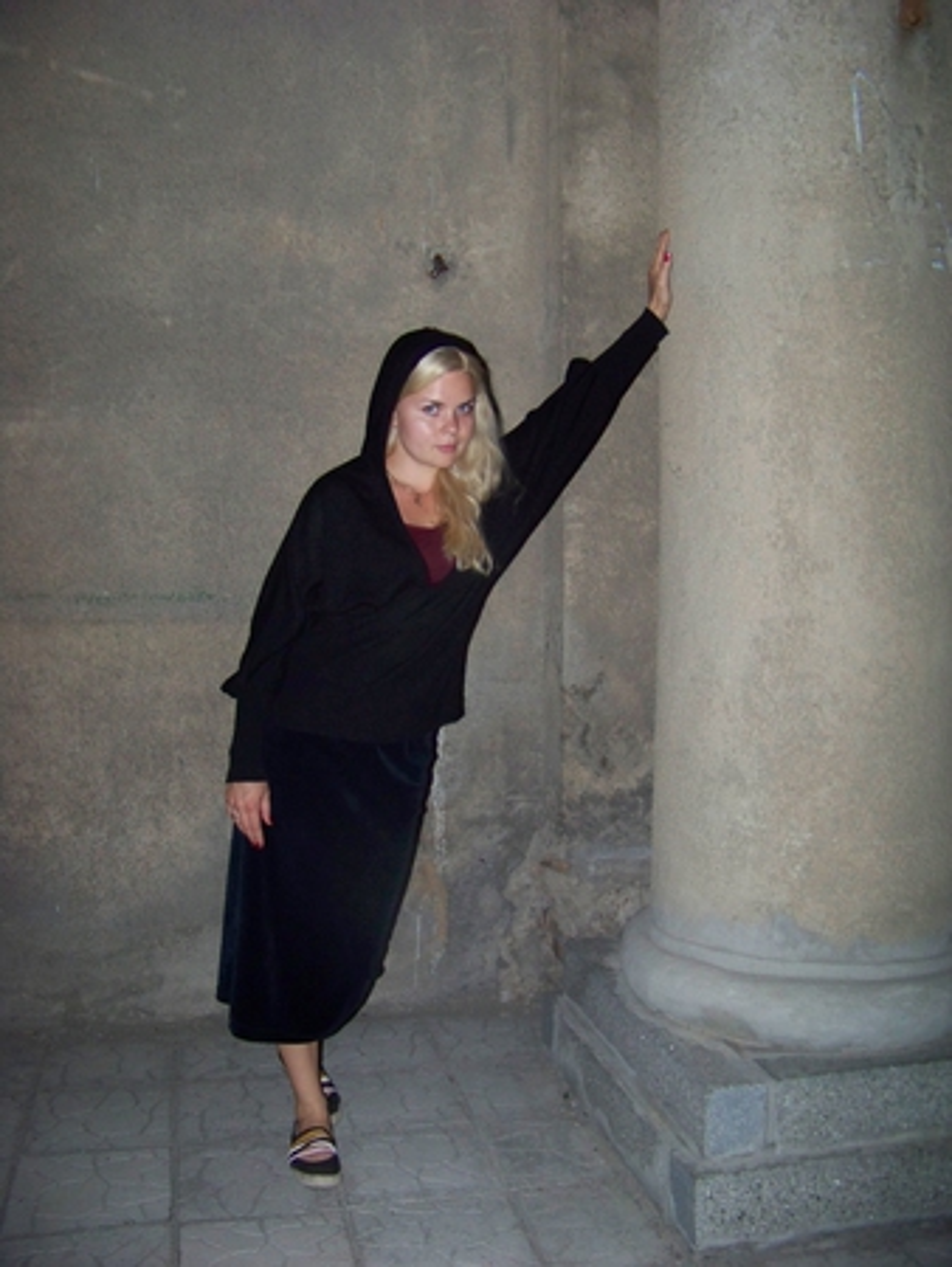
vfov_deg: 51.3
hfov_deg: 39.7
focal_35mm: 36
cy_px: 634
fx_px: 1319
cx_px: 476
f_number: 2.8
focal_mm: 5.85
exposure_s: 1/30
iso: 200
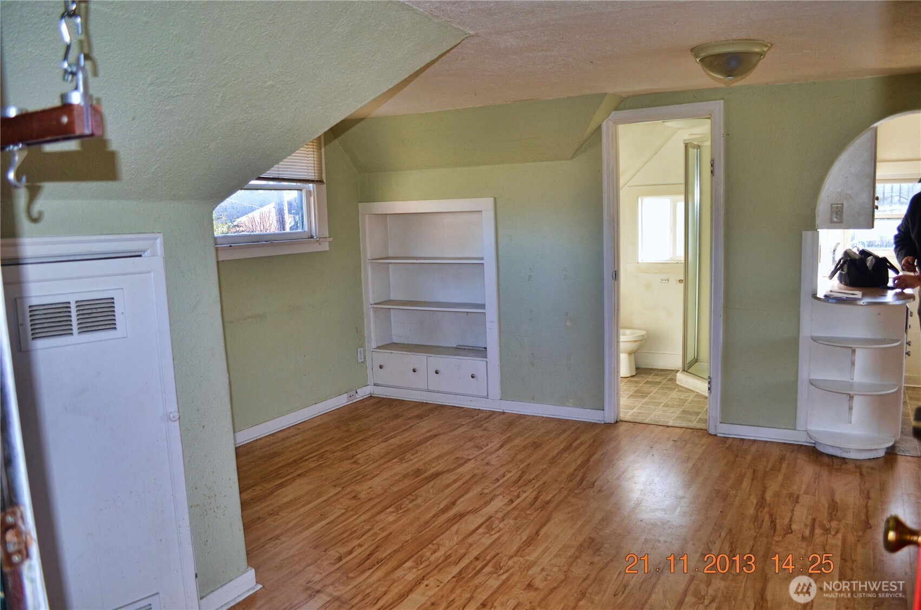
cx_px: 460
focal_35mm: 27
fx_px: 689
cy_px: 305
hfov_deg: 67.5
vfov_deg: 47.7
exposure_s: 1/125
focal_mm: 18
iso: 220
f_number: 3.5
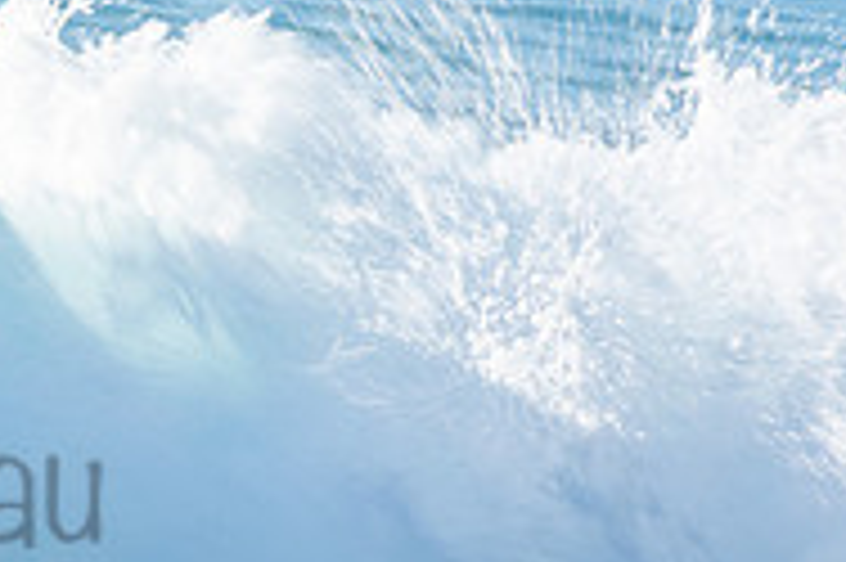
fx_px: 43483
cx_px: -374
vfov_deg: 0.7
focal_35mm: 1852
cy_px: 438
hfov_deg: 1.1
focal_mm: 400
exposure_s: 1/30
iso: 100
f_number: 20
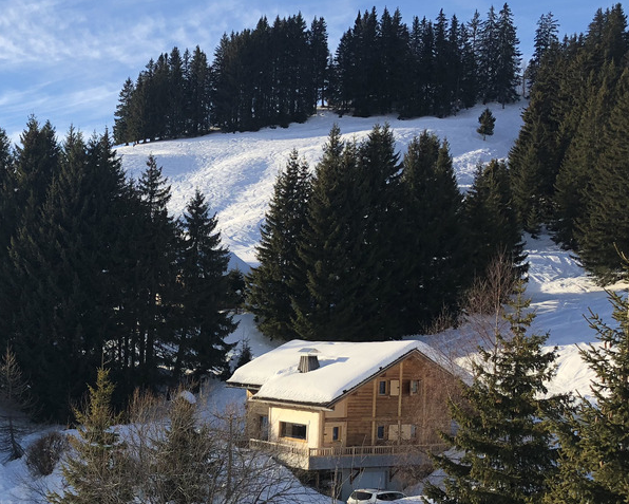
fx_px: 1024
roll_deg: -1.0
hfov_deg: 32.8
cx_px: 91
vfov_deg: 27.1
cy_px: 396
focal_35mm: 55
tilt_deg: -2.9
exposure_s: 1/1116
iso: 20
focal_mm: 4
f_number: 1.8
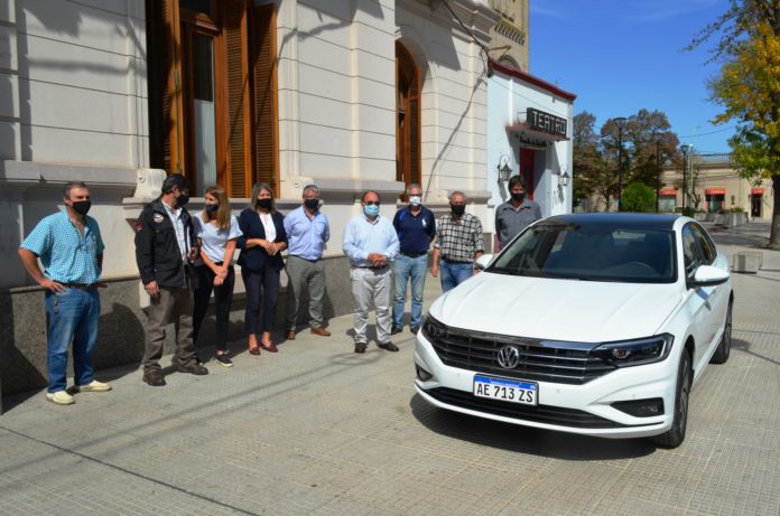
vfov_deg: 43.4
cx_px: 390
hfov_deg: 62.0
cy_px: 258
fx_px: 649
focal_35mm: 30
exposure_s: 1/400
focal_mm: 20
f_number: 9
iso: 100
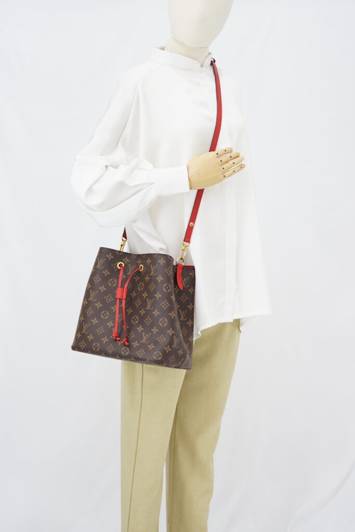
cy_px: 266
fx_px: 739
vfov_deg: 39.6
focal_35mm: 50
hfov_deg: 27.0
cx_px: 178
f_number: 6.3
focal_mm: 50
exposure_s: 1/8
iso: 640
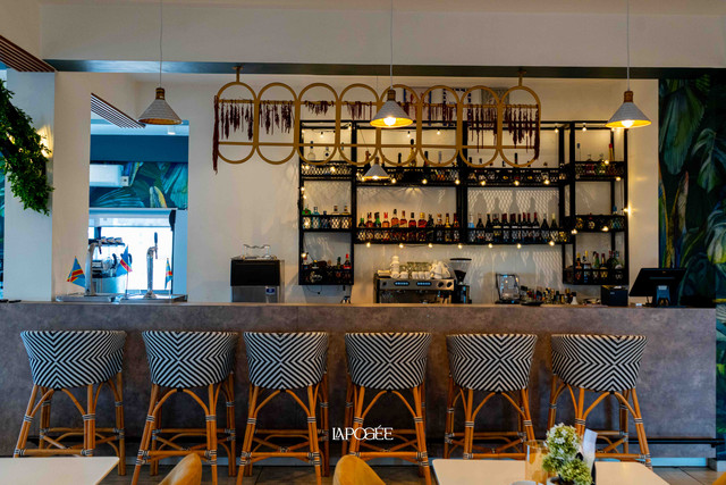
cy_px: 242
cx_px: 363
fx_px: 625
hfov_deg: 60.3
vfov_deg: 42.3
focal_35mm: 31
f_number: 5
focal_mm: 31
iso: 2000
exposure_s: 1/50
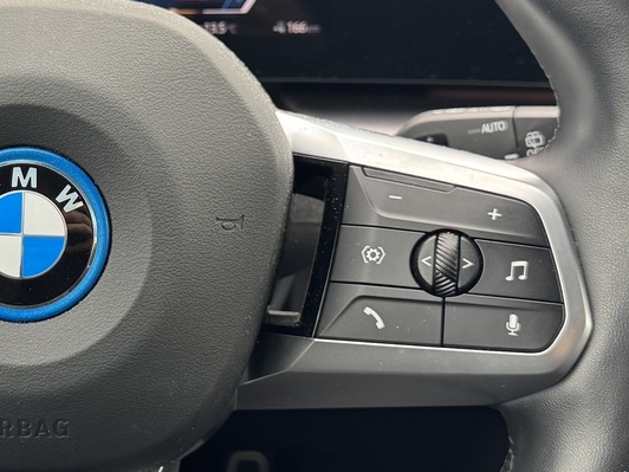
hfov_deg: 28.9
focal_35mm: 65
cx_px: 89
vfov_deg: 22.5
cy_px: 181
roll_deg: +0.0
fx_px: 1181
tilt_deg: -26.3
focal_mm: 6.76
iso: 125
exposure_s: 1/121
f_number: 1.78
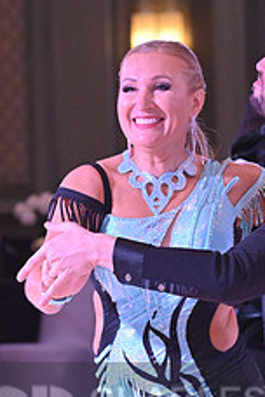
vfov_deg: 6.0
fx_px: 3787
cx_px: 198
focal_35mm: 343
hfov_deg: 4.0
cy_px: 421
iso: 5000
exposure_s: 1/400
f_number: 6.3
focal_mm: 135
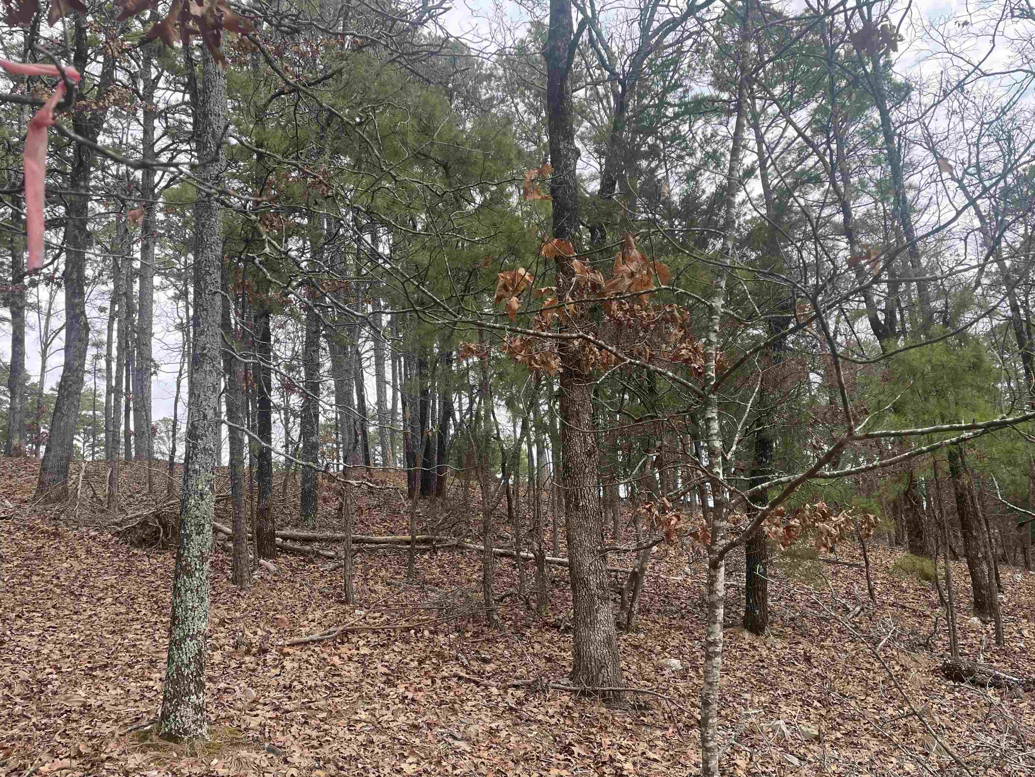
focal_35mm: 29
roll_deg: +5.4
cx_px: 542
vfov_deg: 48.2
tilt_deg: +11.8
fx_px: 867
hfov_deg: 61.6
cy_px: 412
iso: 32
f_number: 1.6
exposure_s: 1/662
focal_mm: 4.2
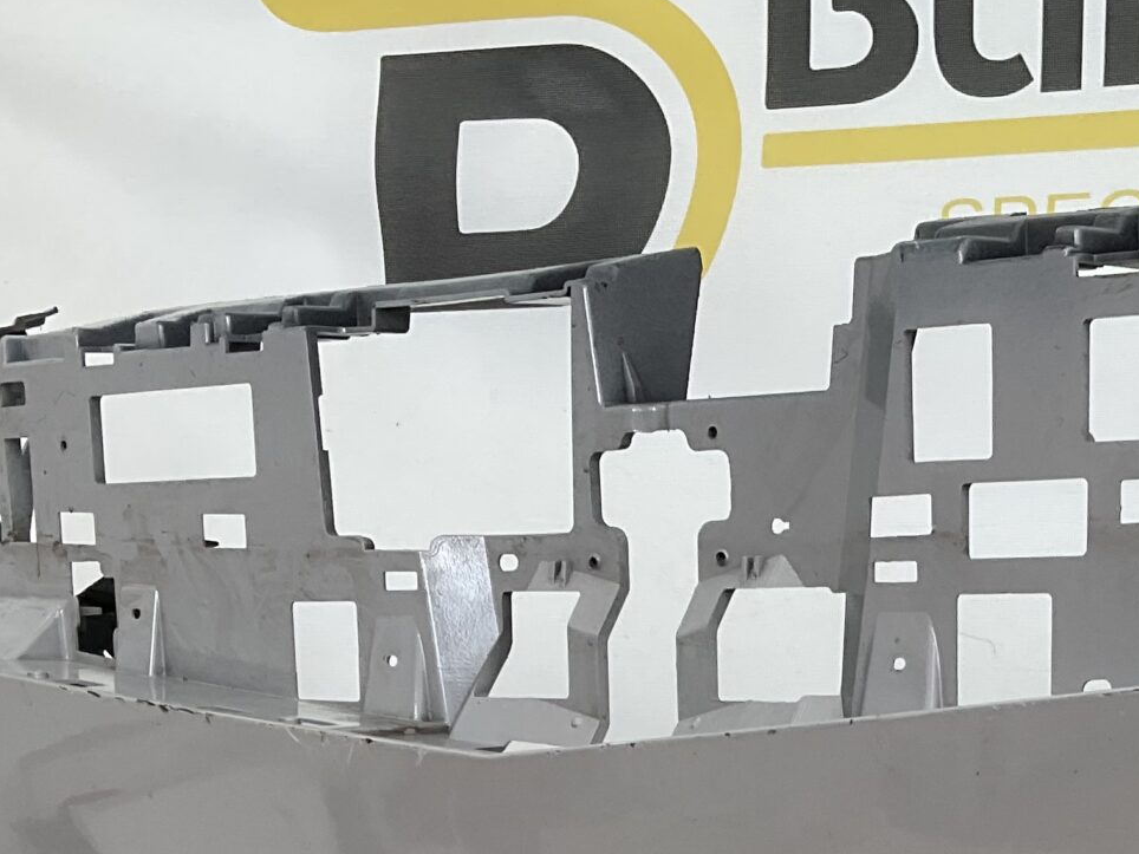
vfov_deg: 18.2
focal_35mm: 77
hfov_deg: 24.8
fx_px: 2534
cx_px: 944
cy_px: 1015
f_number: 1.8
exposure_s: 1/136
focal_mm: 3
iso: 16
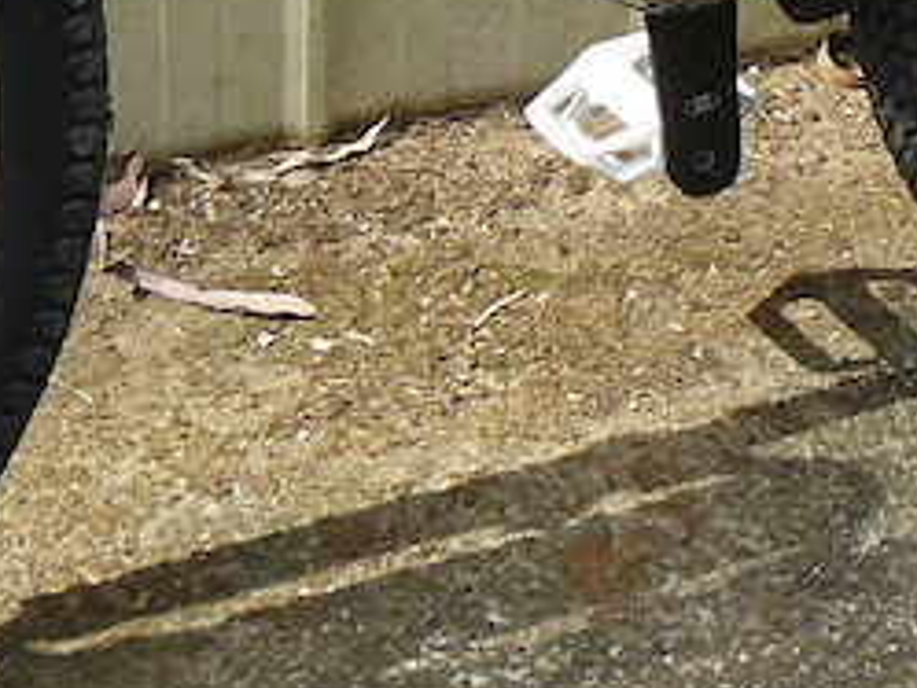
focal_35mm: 148
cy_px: -379
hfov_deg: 13.3
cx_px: 269
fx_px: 3923
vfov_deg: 9.7
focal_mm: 6
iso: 100
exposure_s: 1/200
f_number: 4
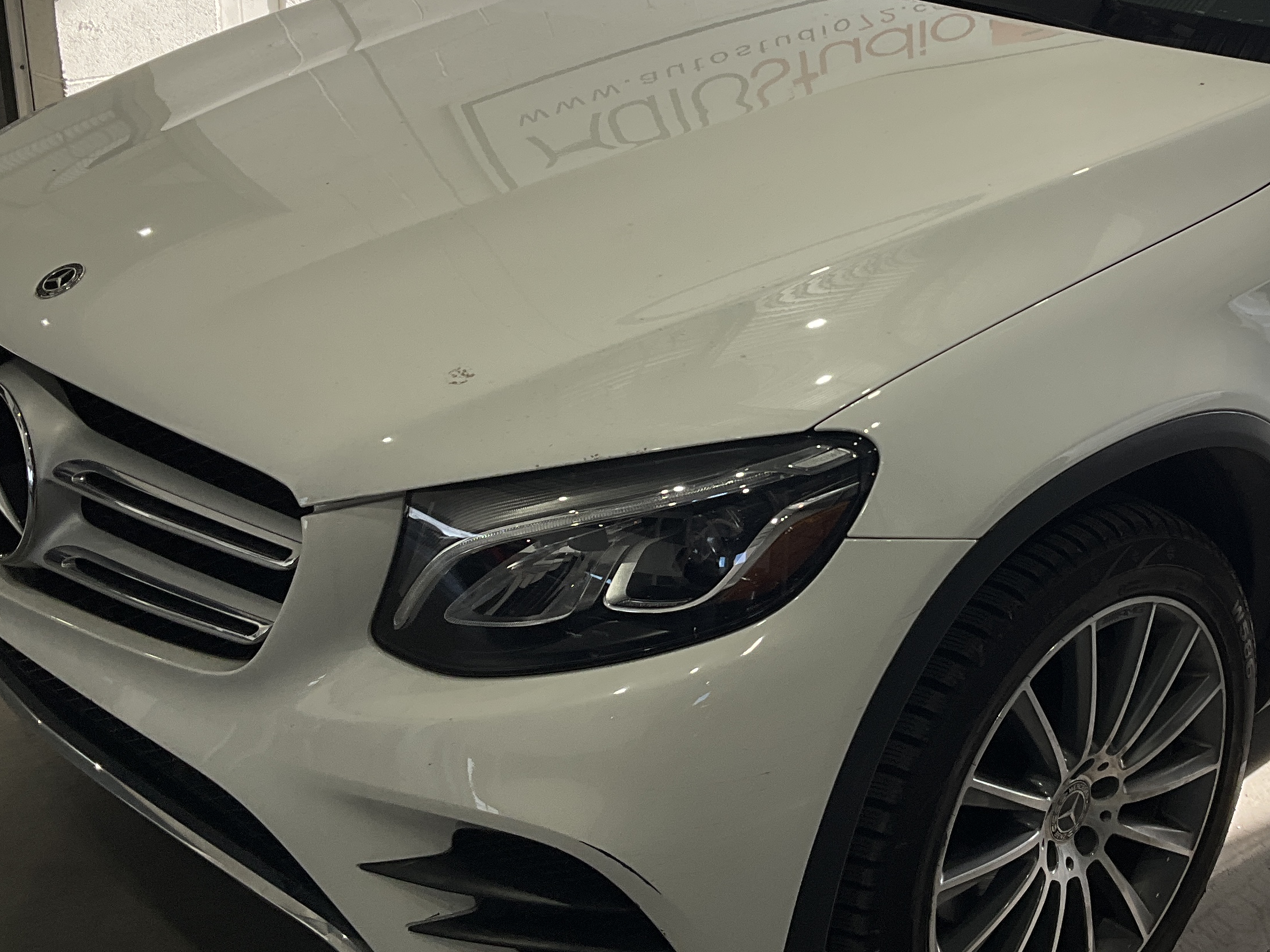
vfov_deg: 27.4
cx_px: 934
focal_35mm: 53
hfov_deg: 35.5
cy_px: 339
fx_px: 1945
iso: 25
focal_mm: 3
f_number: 1.8
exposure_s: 1/397
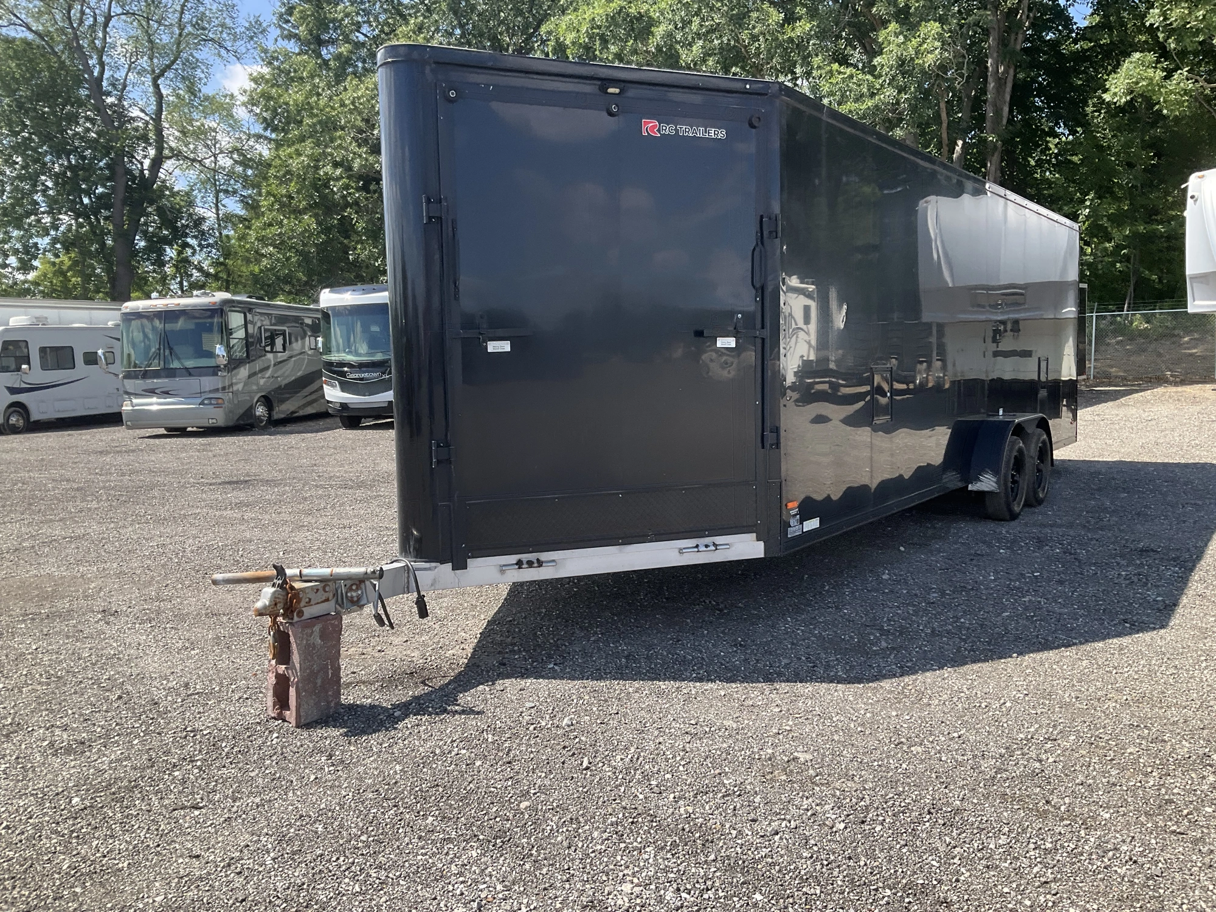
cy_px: 456
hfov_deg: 61.7
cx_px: 608
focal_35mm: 29
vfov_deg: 48.2
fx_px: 1019
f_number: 1.8
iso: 25
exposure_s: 1/728
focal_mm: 3
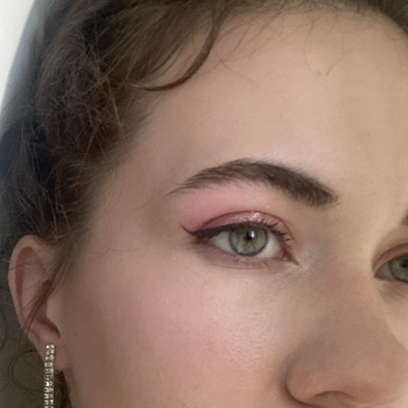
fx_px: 707
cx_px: 33
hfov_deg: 30.6
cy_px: 348
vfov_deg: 31.1
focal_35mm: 53
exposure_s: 1/90
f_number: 2.2
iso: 100
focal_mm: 2.71
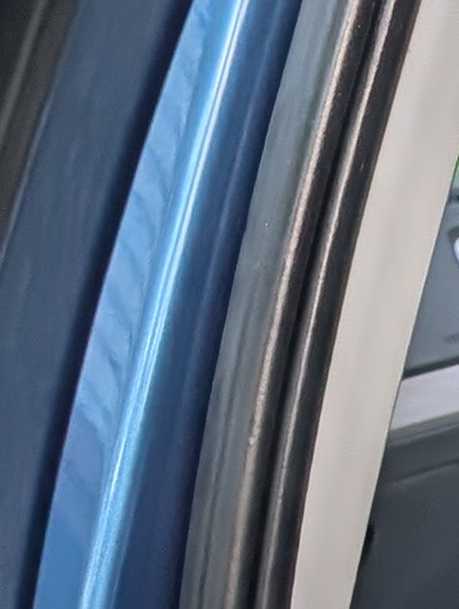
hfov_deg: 6.9
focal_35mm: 184
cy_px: 1252
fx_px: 3243
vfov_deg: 9.9
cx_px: 1584
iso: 237
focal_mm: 6.9
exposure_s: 1/225
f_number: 1.68
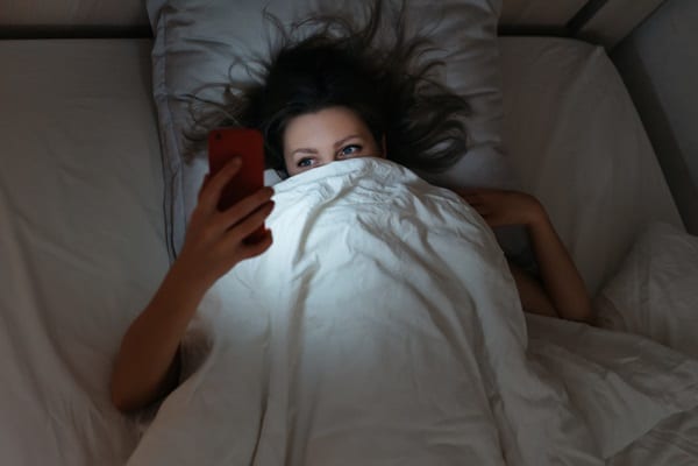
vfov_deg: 27.0
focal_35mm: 50
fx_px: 969
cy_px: 233
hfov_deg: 39.6
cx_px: 349
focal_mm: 50
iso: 1000
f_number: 2.2
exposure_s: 1/40
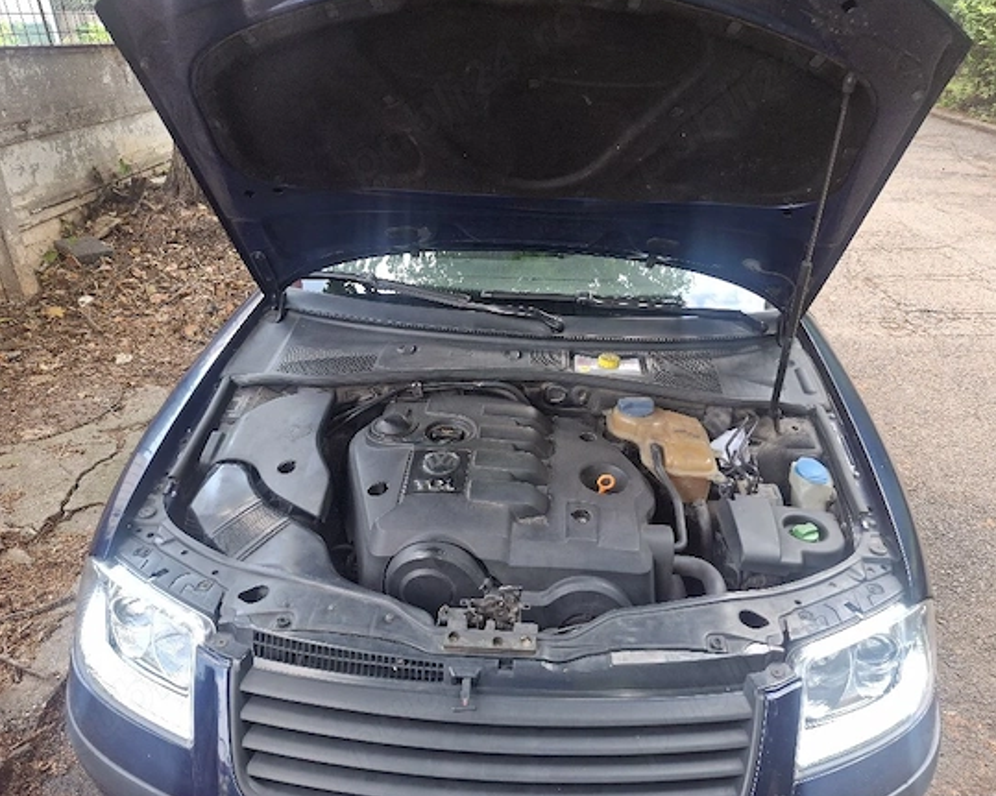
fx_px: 737
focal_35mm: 25
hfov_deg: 68.0
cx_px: 538
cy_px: 390
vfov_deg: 56.8
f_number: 1.8
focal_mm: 5.54
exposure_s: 1/100
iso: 50
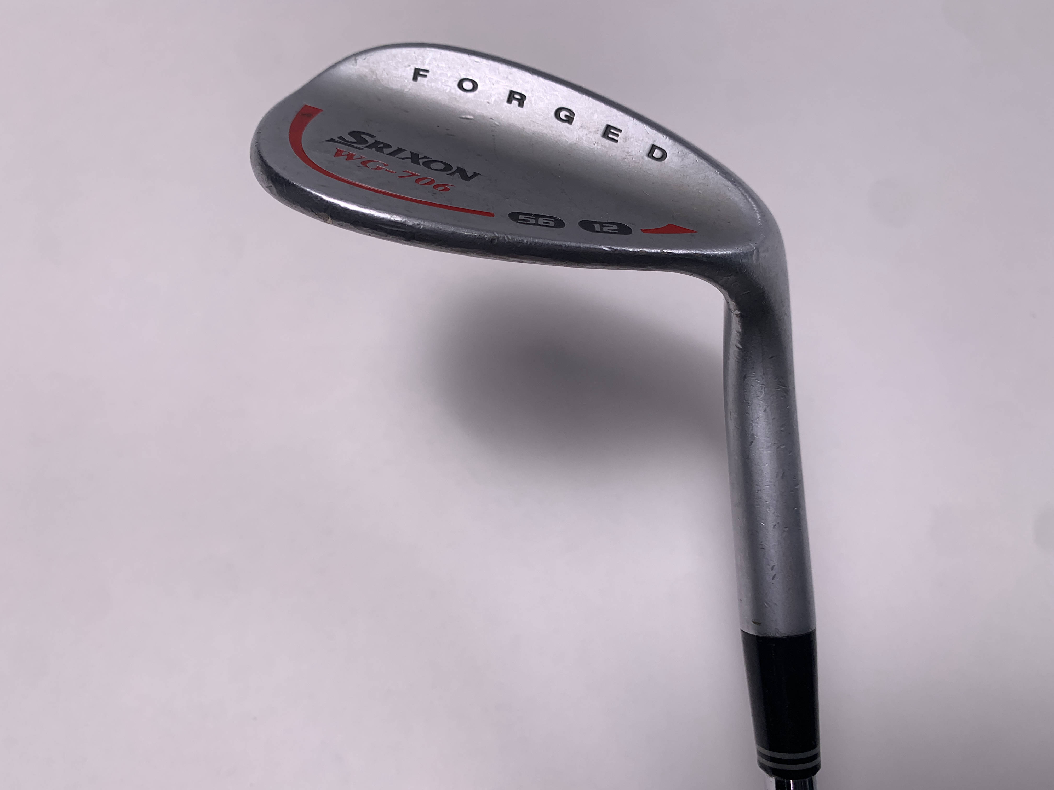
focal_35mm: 26
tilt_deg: -66.1
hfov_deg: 67.3
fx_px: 792
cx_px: 527
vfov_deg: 53.1
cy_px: 395
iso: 25
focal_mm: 4.25
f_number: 1.8
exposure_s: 1/405
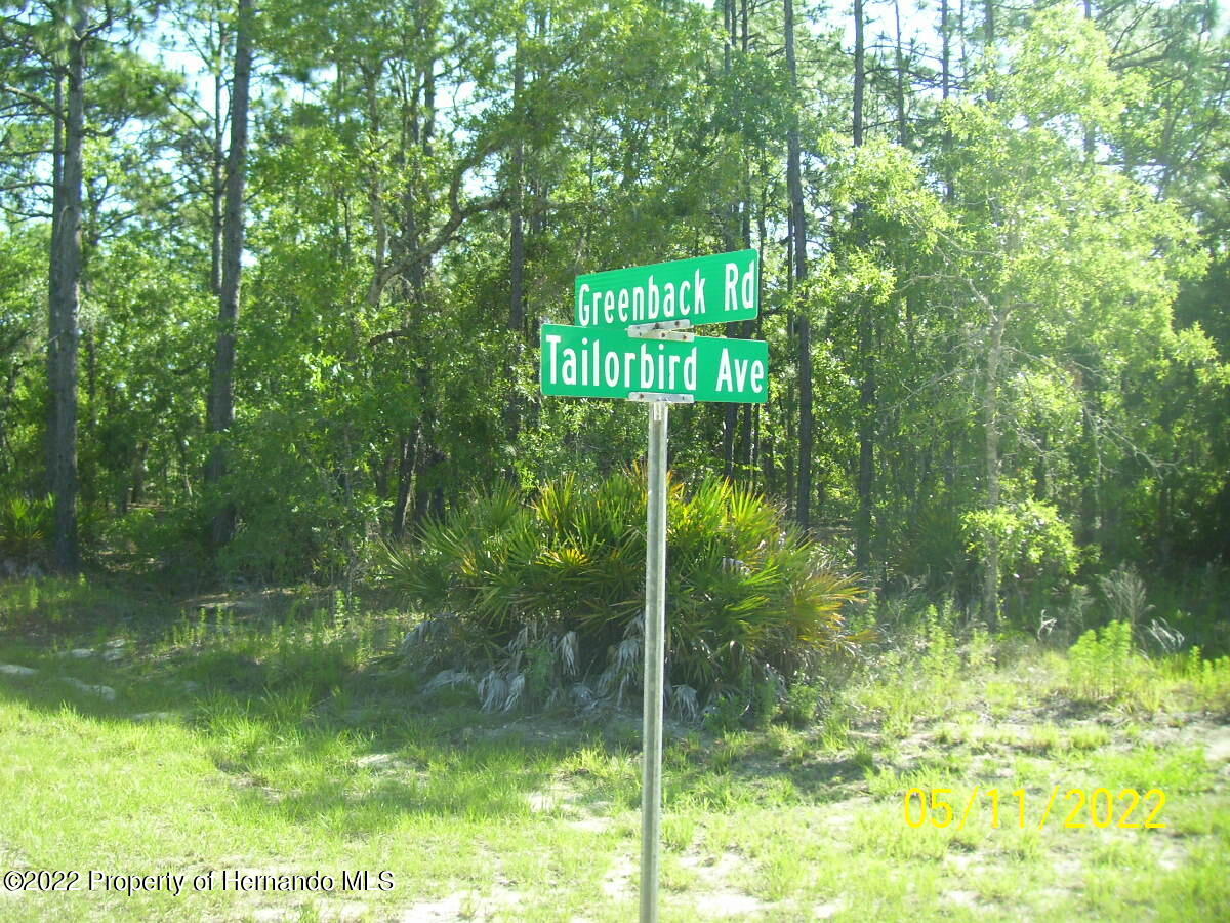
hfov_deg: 50.1
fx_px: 1315
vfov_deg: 38.7
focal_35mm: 37
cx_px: 615
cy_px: 462
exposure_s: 1/250
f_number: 2.7
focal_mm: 6
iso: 80
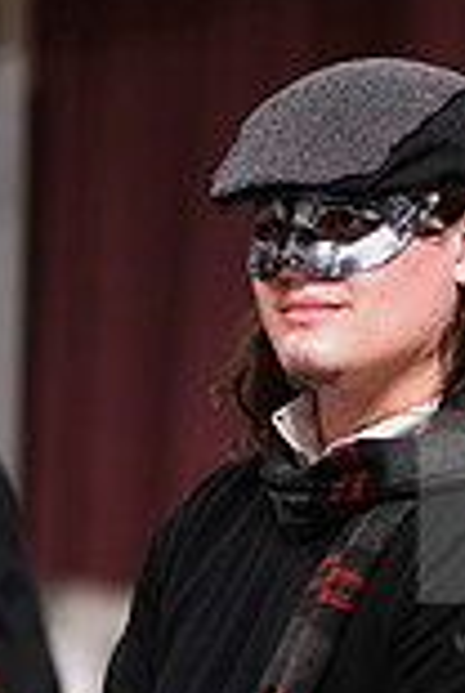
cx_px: 349
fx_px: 4745
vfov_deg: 8.3
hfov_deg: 5.6
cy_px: 689
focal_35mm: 246
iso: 2500
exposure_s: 1/100
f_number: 1.8
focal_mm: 85
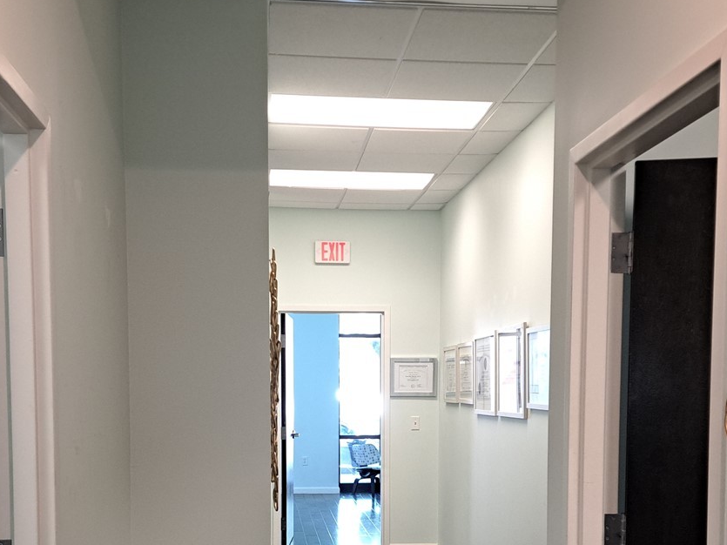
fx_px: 966
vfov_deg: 30.6
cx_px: 366
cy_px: 454
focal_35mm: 46
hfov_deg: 41.2
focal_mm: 5.23
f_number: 1.8
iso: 200
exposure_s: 1/60
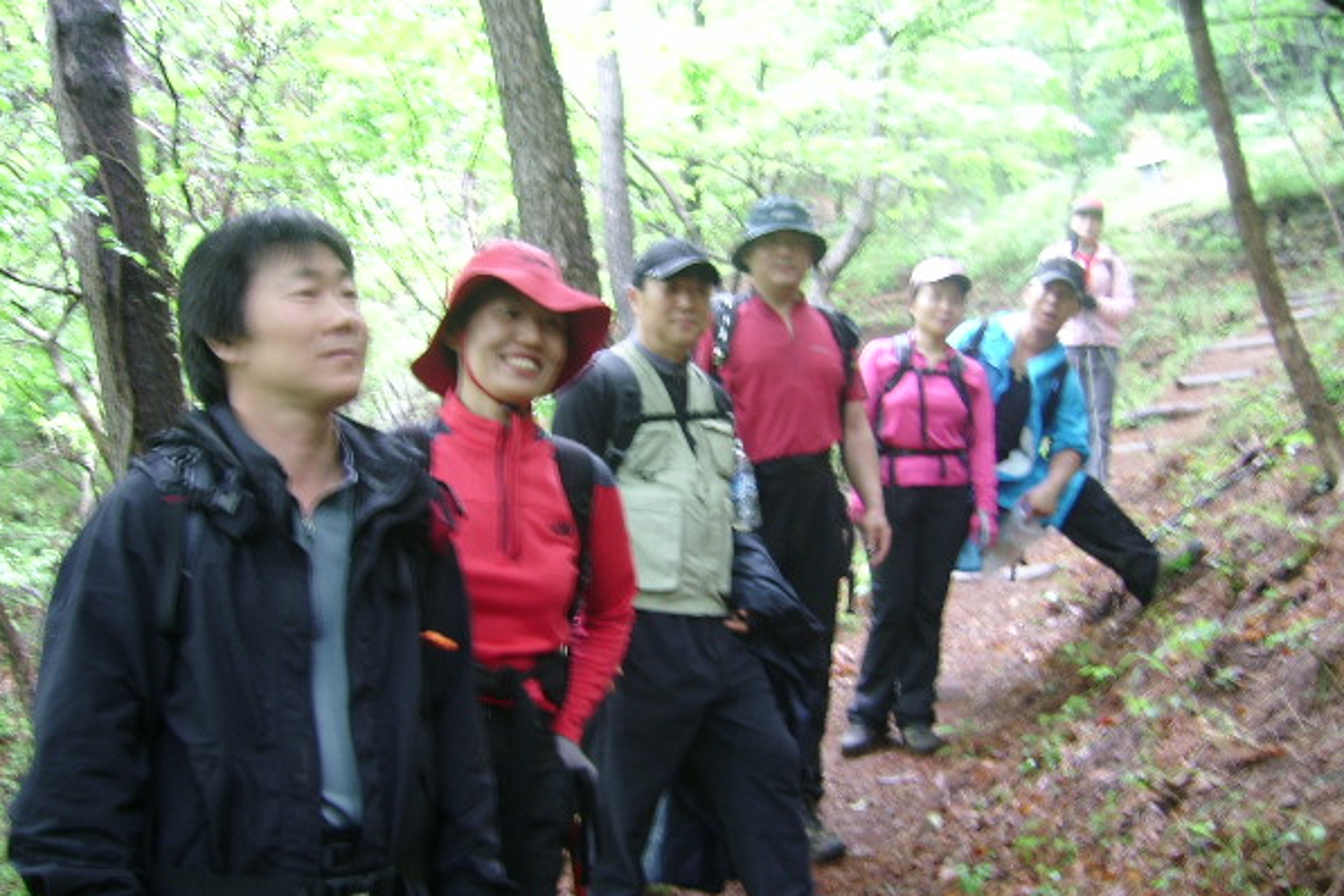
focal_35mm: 39
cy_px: 466
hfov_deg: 49.6
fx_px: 1456
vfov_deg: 34.2
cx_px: 671
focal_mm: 5.95
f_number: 2.8
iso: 100
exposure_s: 1/3
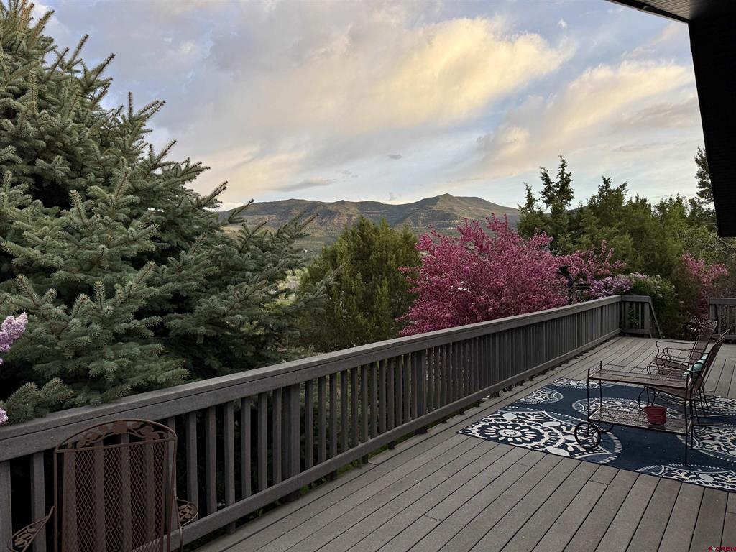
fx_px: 510
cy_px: 276
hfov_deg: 71.6
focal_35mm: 24
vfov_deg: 56.8
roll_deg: -0.2
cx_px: 368
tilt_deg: -0.9
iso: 80
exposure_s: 1/1261
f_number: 1.78
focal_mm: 6.76
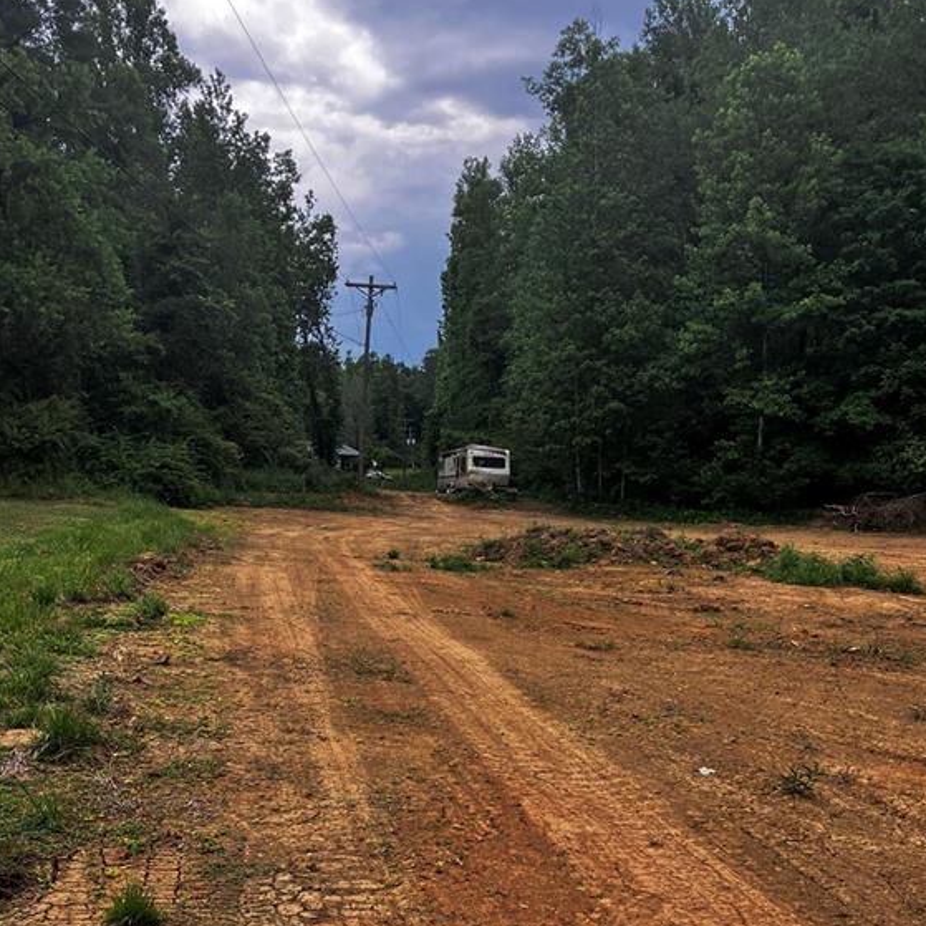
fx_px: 1029
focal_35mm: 34
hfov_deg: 48.5
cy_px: 591
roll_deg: -0.3
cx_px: 462
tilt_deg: -4.5
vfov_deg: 47.9
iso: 32
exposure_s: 1/362
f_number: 1.8
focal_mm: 3.99
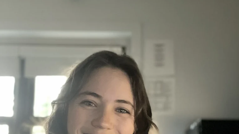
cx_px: 120
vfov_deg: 25.2
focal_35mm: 44
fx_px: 279
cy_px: 147
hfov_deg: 46.4
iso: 800
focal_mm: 2.71
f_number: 2.2
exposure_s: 1/17
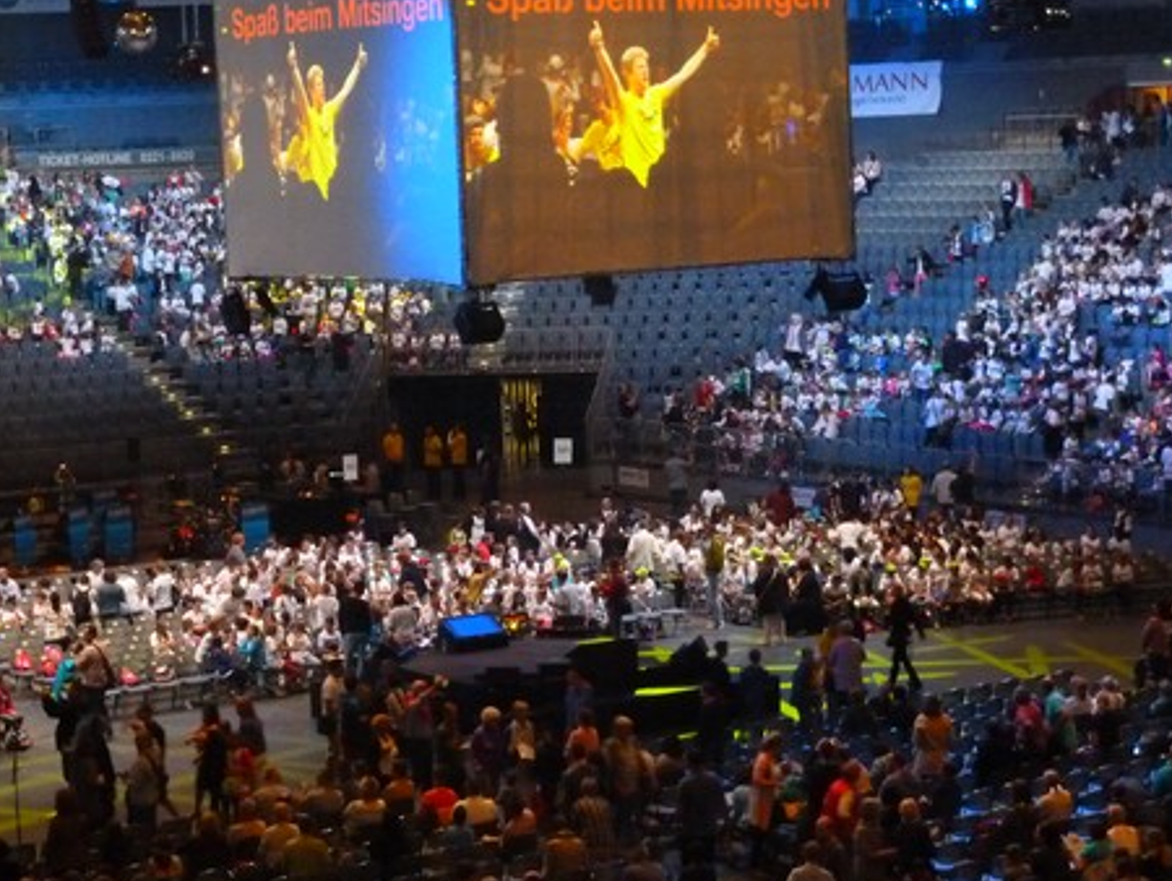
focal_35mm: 97
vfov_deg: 15.3
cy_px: 422
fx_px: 3286
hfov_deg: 20.2
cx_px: 557
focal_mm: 12.8
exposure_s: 1/15
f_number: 4.2
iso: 800
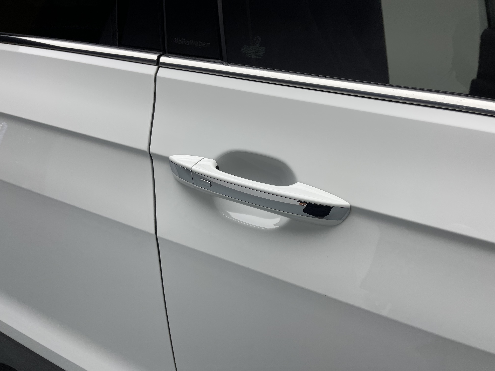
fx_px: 357
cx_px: 248
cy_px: 186
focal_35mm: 25
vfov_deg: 54.9
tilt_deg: -23.8
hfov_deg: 69.4
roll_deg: -3.3
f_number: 1.6
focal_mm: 5.1
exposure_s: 1/182
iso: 32
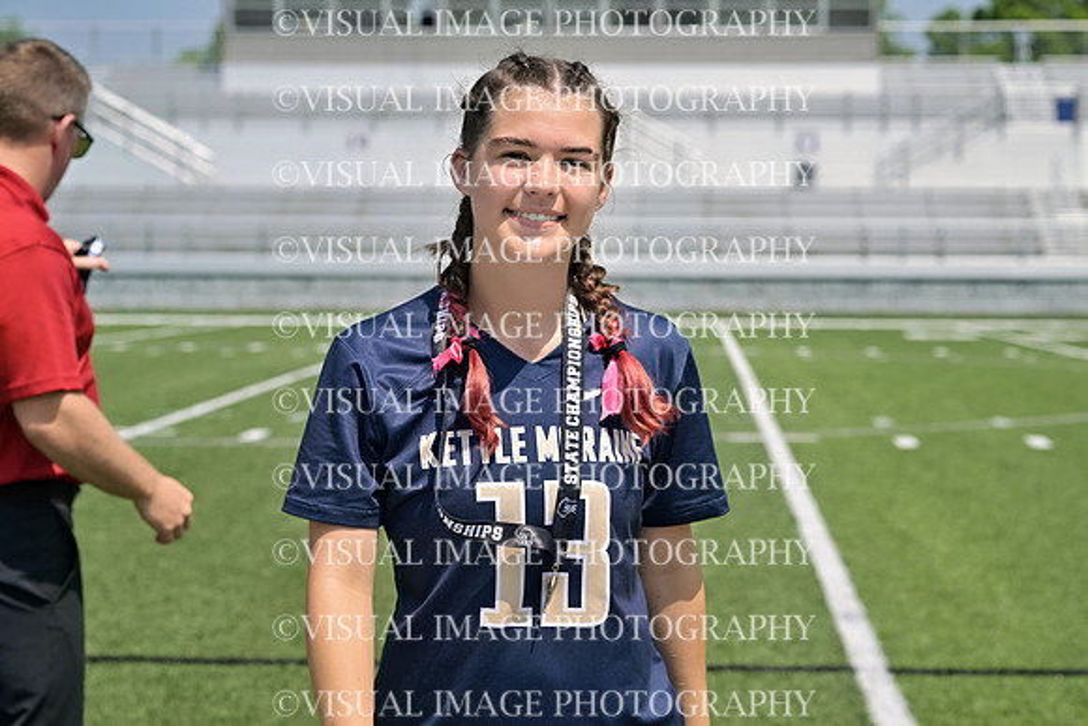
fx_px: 2539
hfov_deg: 24.2
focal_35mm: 84
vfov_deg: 16.3
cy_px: 363
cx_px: 544
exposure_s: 1/640
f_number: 6.3
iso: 125
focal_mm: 84
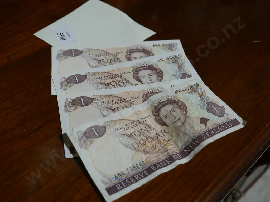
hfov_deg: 44.8
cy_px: 101
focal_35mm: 42
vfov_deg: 34.4
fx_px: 328
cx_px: 135
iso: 250
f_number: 5
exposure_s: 1/60
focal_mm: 21
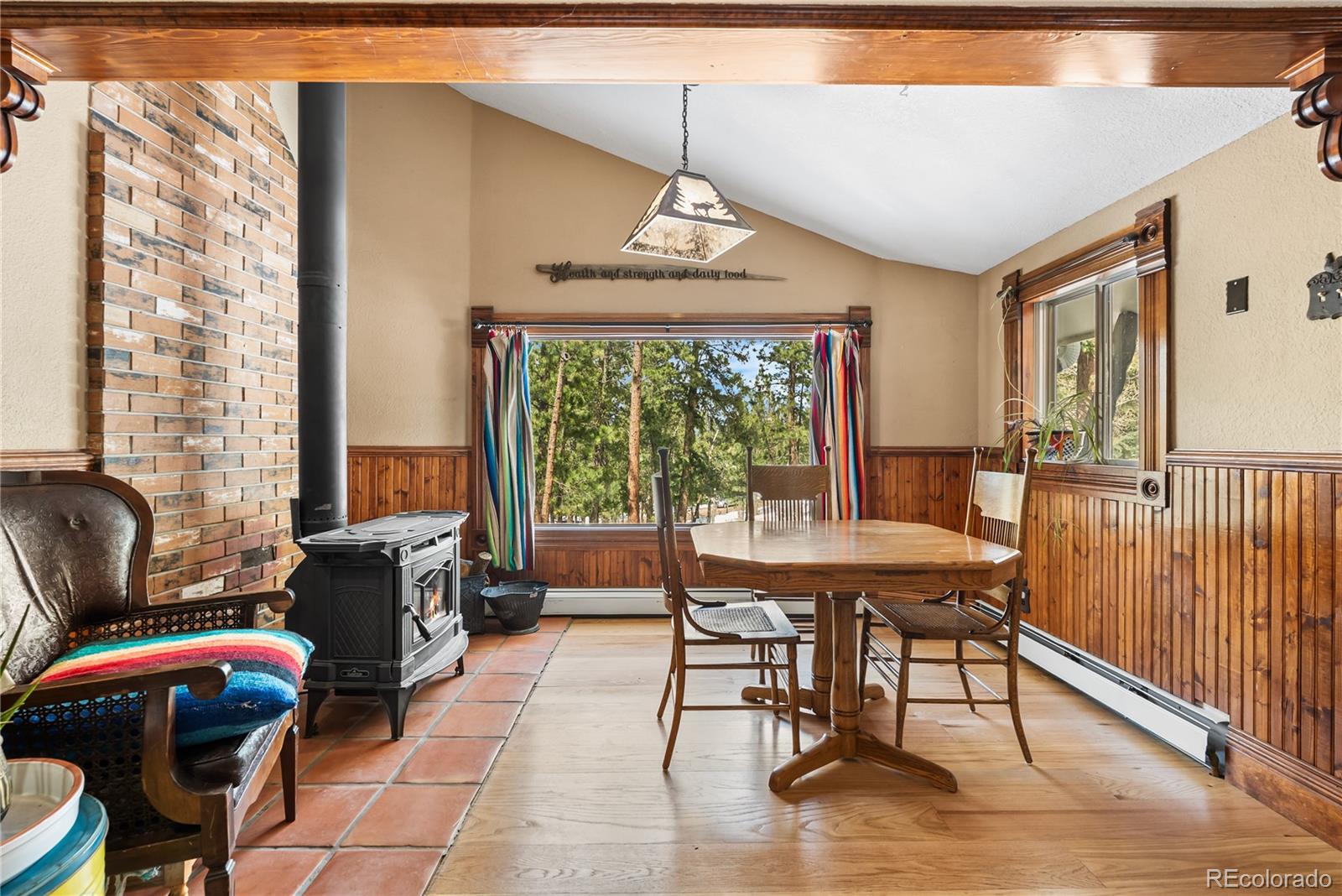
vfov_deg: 73.8
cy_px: 448
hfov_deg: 96.7
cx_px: 671
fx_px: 597
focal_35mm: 16
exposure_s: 1
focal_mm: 16
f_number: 8
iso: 200
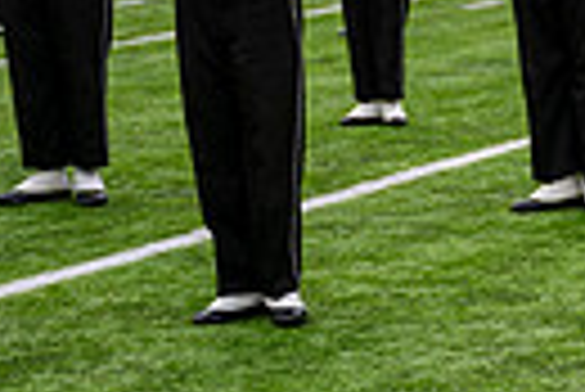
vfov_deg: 7.3
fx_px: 3042
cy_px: -7
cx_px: 981
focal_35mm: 187
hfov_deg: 10.5
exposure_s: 1/500
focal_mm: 42
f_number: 2.8
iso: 100
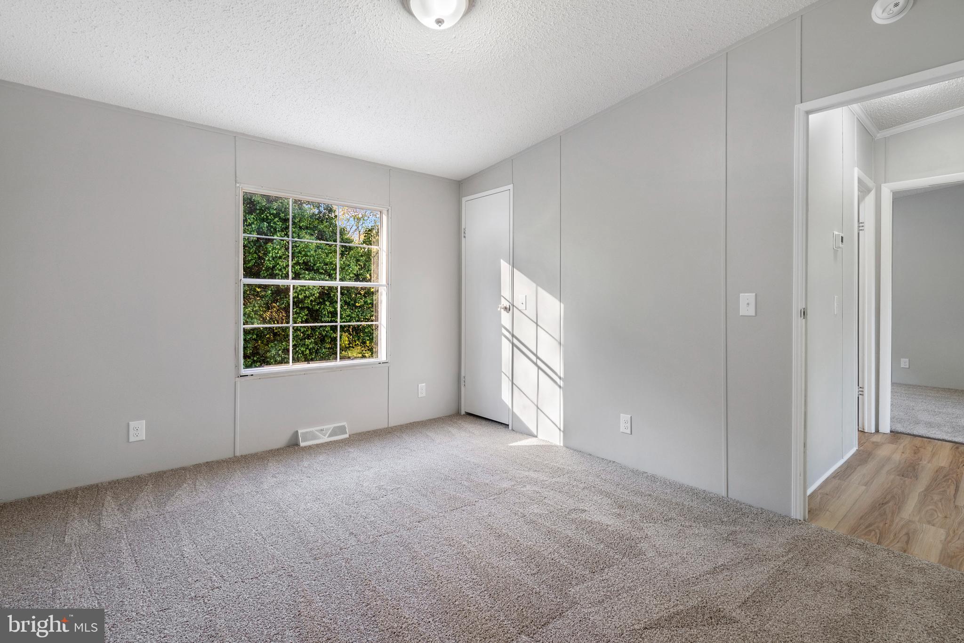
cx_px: 482
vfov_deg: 73.7
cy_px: 322
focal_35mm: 16
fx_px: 428
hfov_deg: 96.7
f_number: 8
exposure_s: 1/500
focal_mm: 16
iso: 640
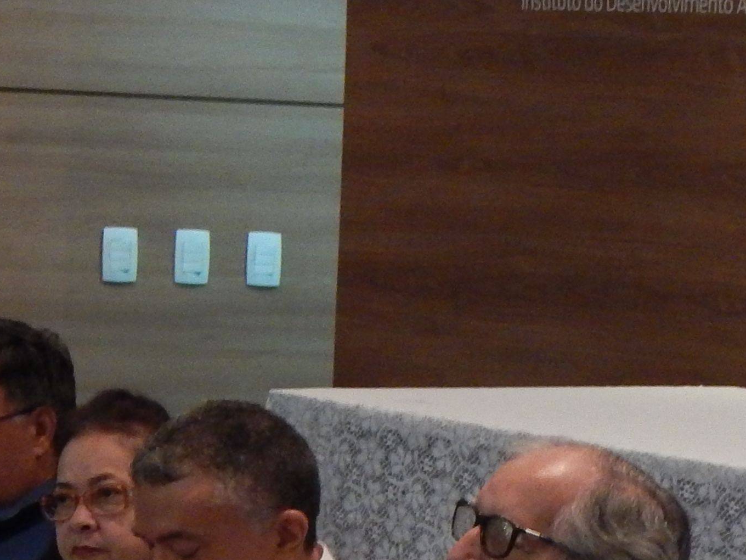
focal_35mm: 183
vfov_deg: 8.0
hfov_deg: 10.7
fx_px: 3944
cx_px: 836
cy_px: 781
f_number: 3.8
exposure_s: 1/8
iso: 450
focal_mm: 9.7
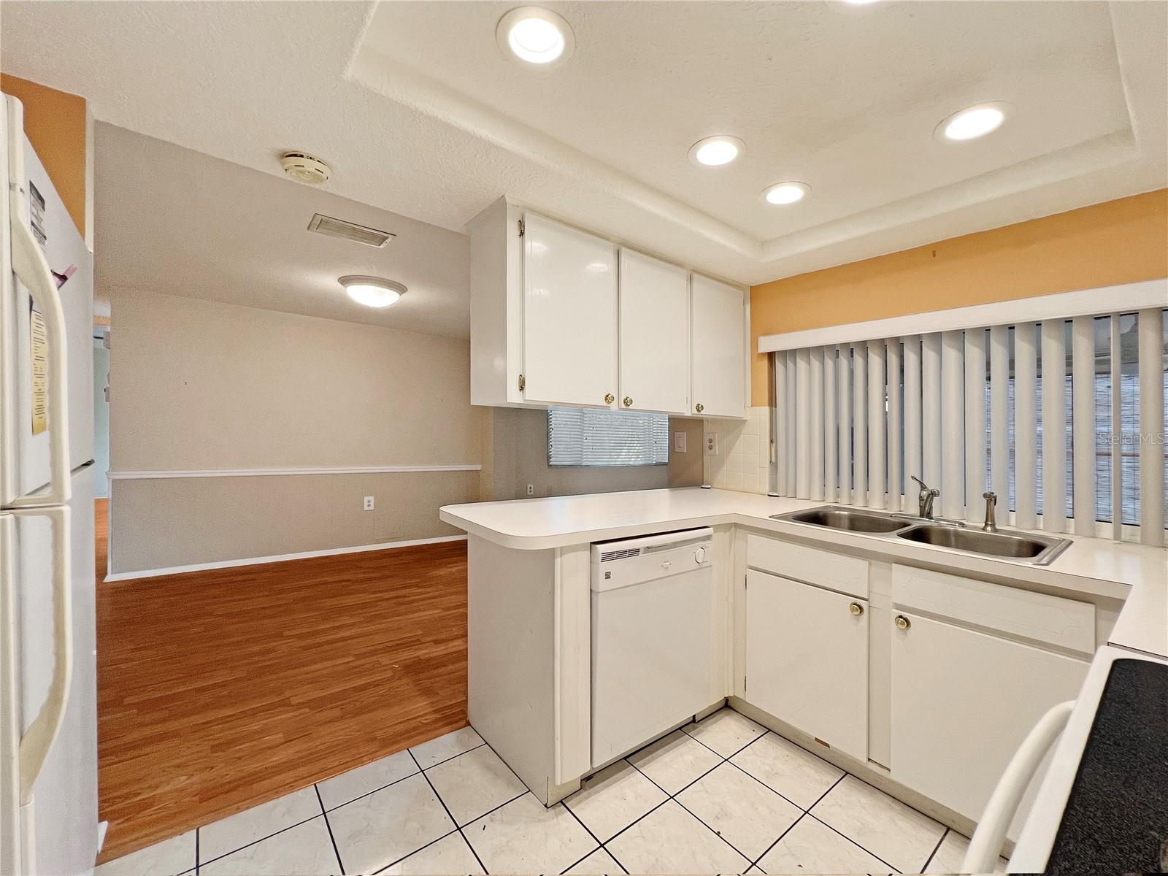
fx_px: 439
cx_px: 584
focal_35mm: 13
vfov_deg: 89.9
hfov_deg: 106.2
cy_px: 438
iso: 80
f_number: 1.8
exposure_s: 1/120
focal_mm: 1.57
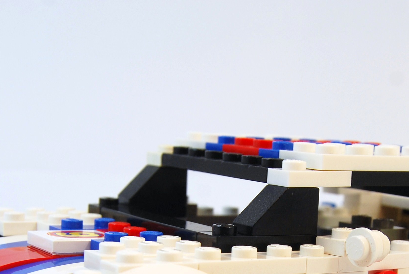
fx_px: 956
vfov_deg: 15.8
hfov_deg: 24.1
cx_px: 243
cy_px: 303
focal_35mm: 84
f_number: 8
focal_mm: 24
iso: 100
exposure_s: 1/80
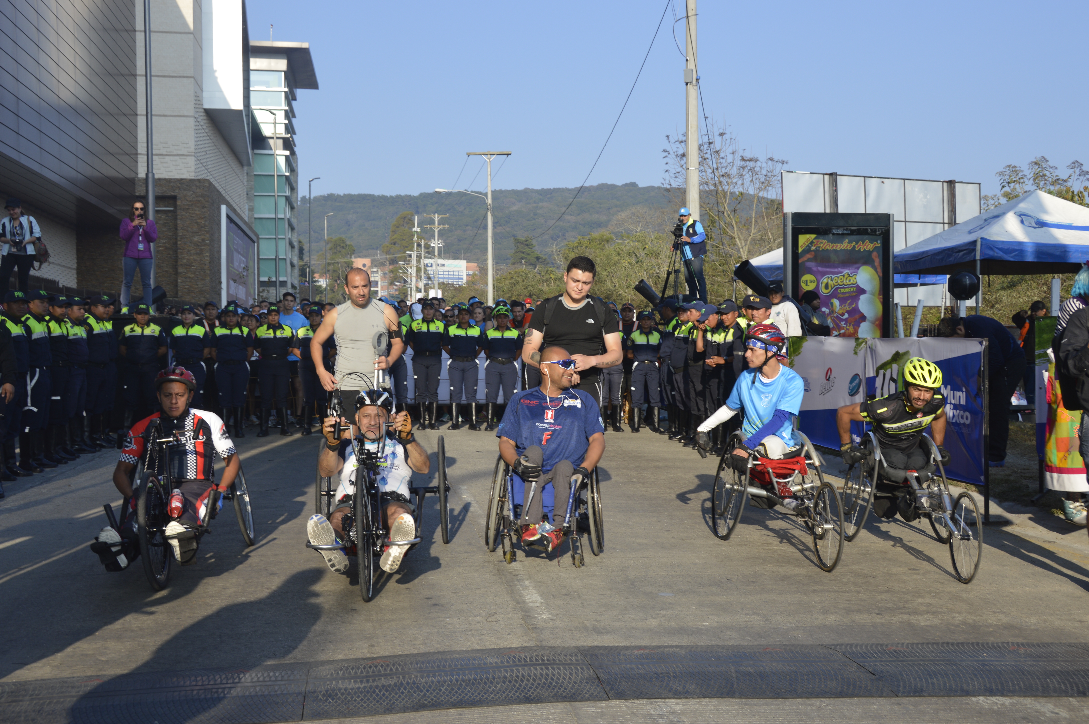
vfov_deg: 33.0
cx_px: 544
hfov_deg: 48.0
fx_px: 1224
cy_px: 362
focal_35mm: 40
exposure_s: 1/250
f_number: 8
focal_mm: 27
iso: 100
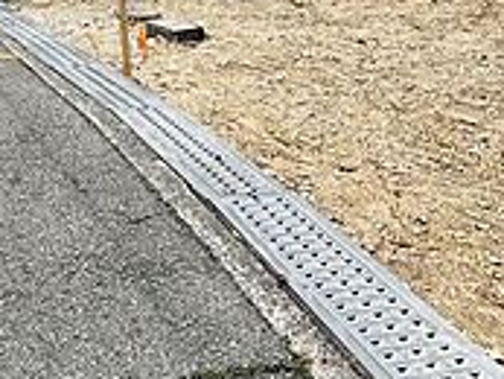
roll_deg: +0.7
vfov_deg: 24.5
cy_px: -198
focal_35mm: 45
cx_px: 41
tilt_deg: +0.3
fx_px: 656
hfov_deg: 38.8
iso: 32
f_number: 1.8
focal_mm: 1.57
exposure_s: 1/2950
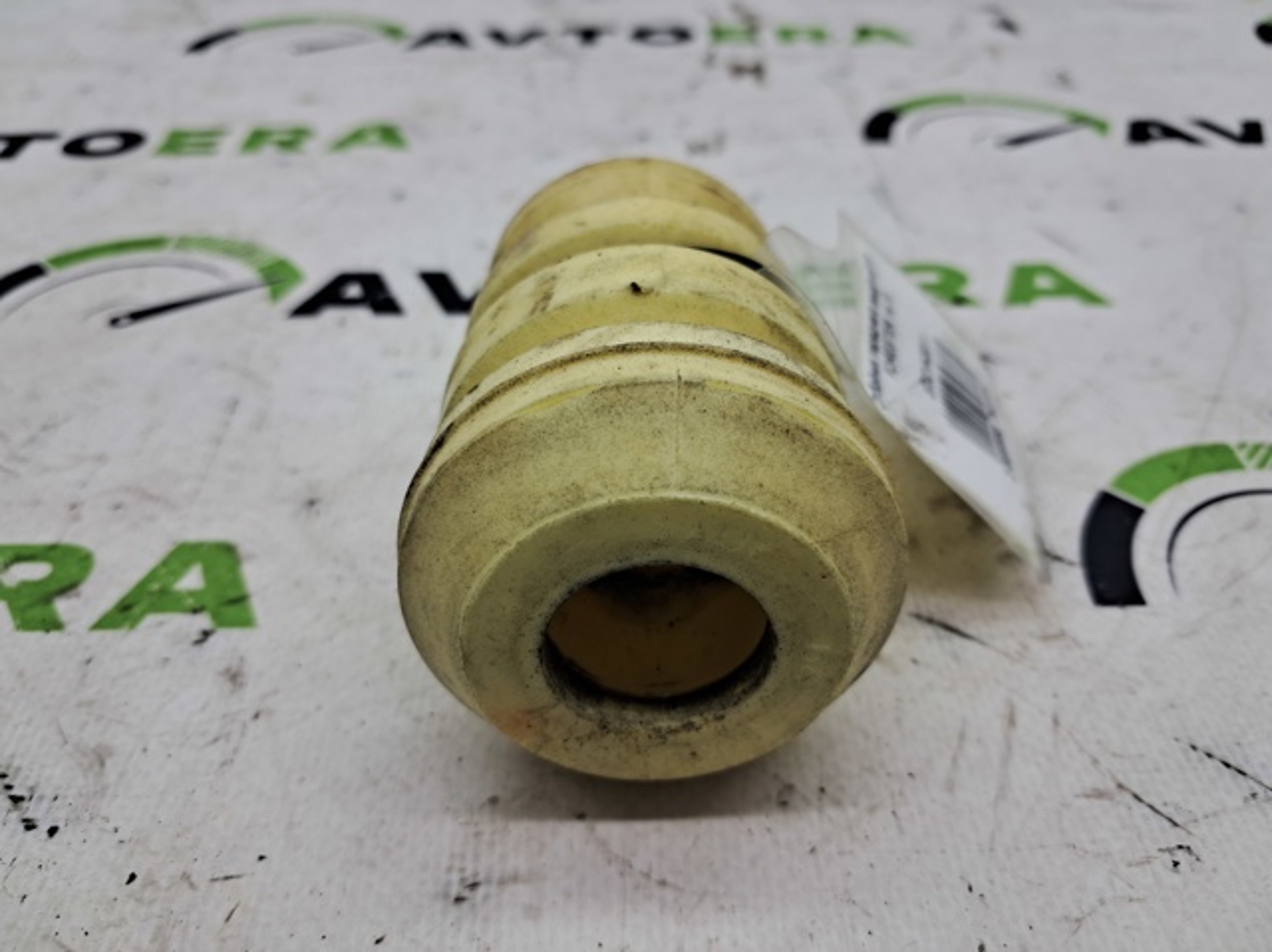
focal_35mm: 27
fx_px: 991
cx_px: 636
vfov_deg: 51.3
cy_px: 476
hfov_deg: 65.4
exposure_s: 1/100
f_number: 1.8
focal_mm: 4
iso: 50
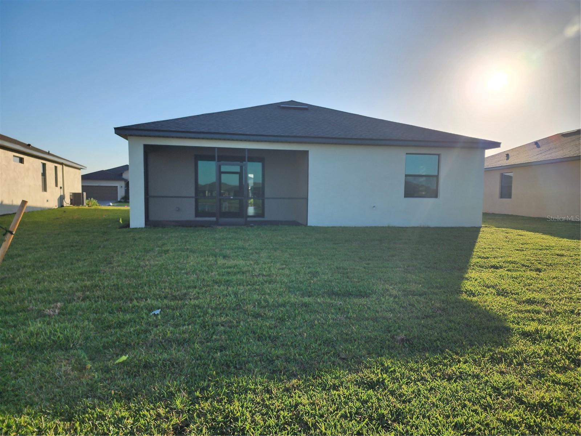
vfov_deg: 58.9
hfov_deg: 73.9
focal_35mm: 23
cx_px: 290
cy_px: 218
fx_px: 386
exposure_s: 1/1102
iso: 12
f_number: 1.8
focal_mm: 6.4
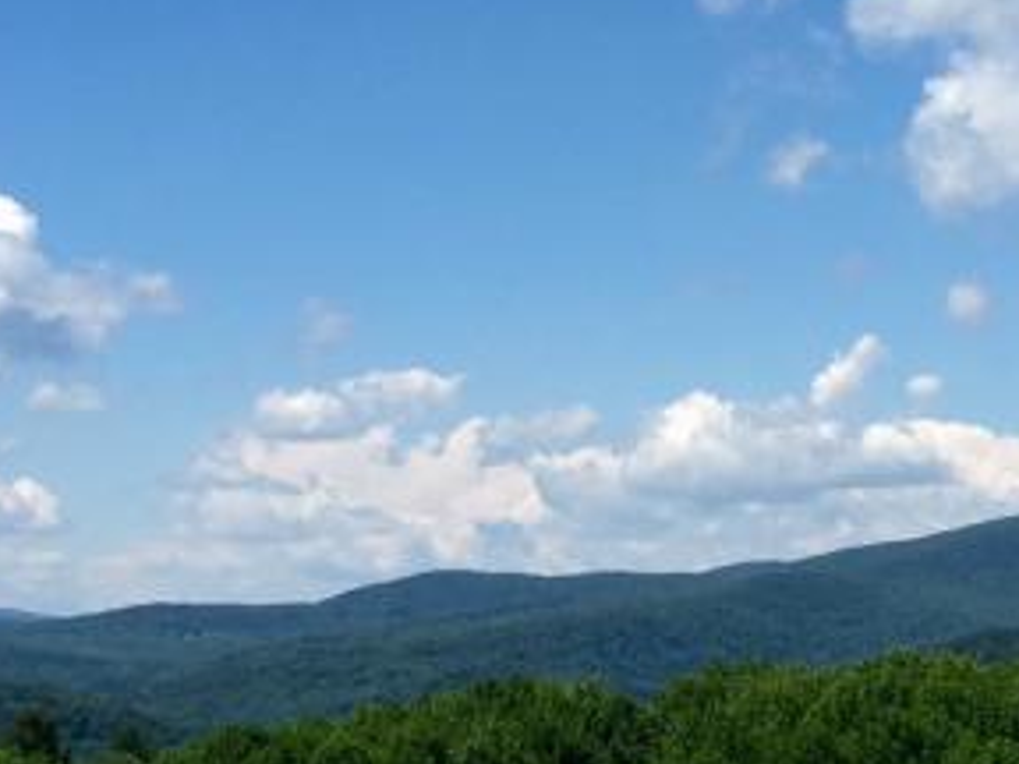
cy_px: 637
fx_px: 3032
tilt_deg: +1.4
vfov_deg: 14.3
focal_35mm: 103
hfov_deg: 19.0
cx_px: 637
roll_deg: +0.5
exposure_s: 1/2326
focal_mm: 4.15
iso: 32
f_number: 2.2
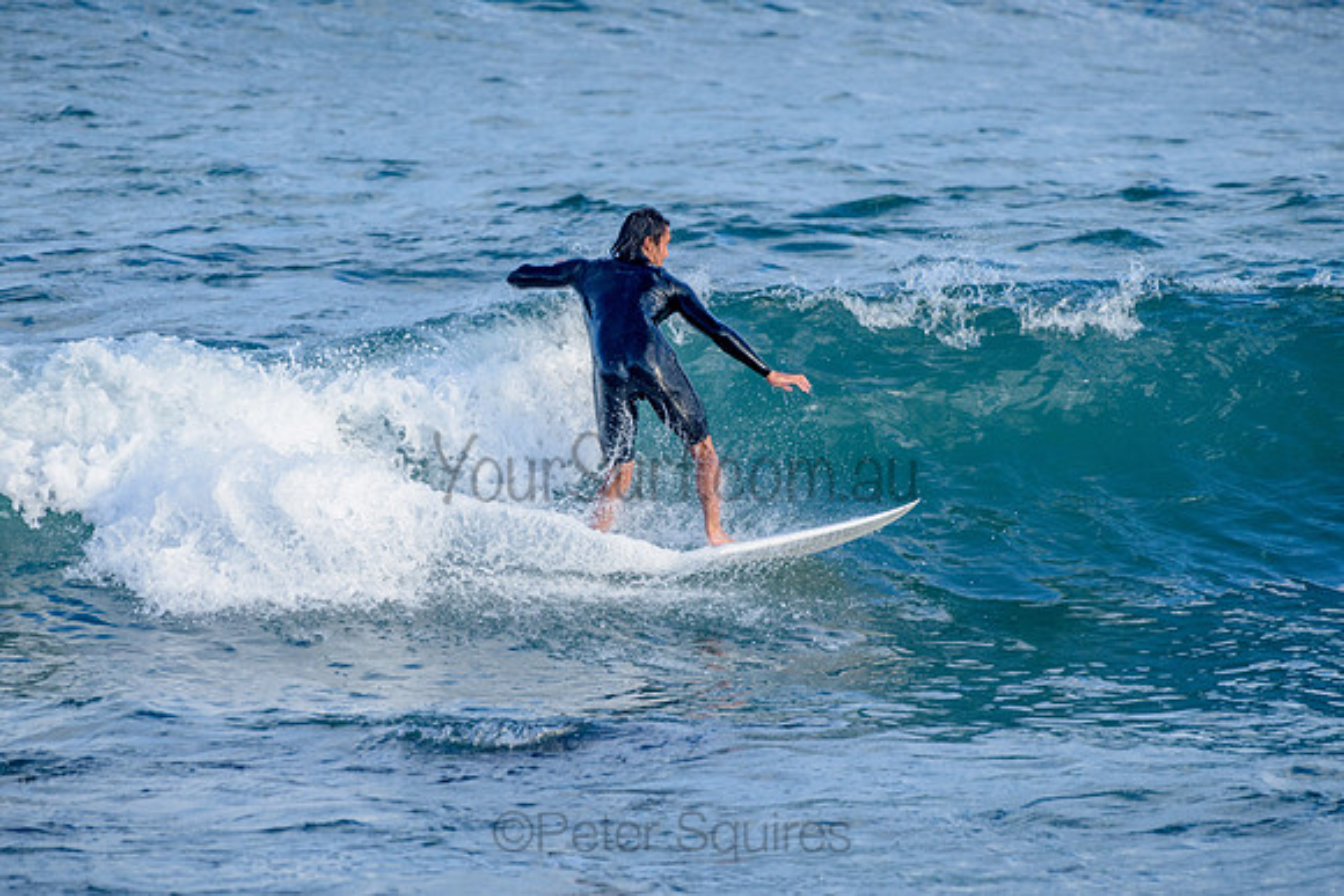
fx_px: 22854
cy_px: 448
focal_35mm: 612
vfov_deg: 2.2
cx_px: 672
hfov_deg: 3.4
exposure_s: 1/1250
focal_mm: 500
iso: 500
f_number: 5.6
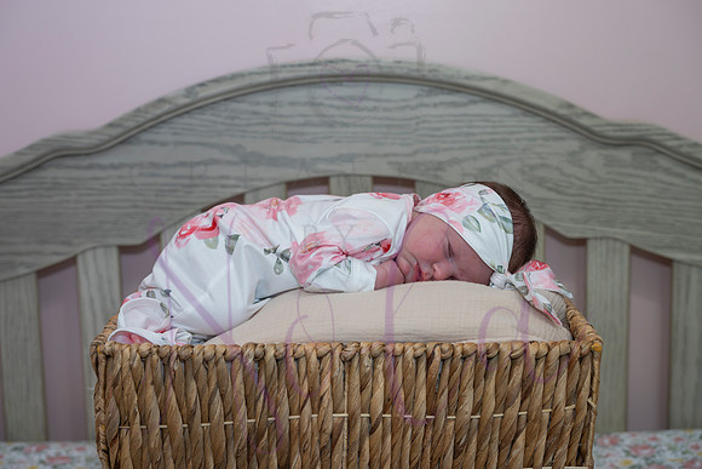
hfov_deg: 35.4
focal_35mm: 56
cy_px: 229
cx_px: 342
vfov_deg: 24.1
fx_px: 1098
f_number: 4
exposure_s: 1/320
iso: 800
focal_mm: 54
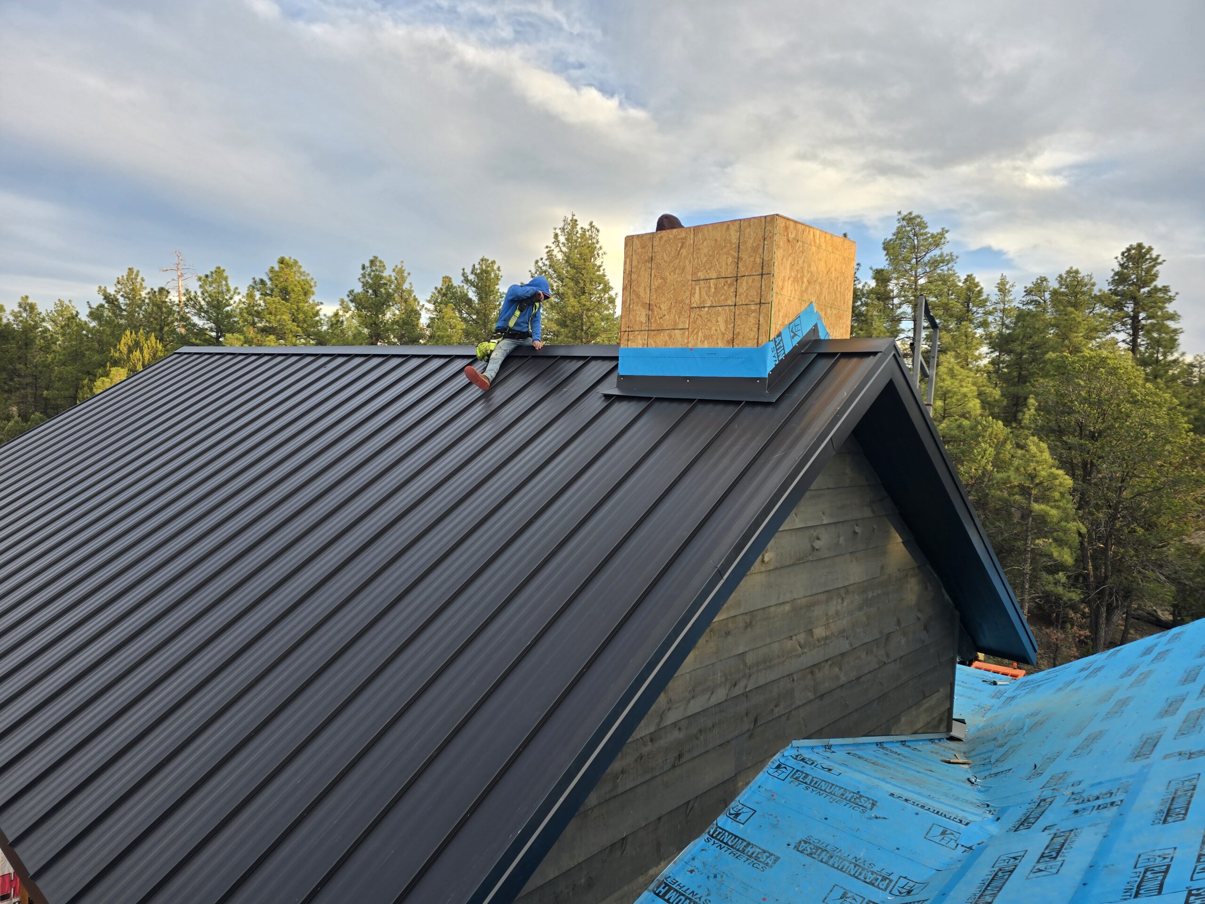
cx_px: 602
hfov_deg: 73.9
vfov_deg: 58.9
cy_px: 452
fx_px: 801
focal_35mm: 23
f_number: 1.7
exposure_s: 1/180
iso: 32
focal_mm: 6.3
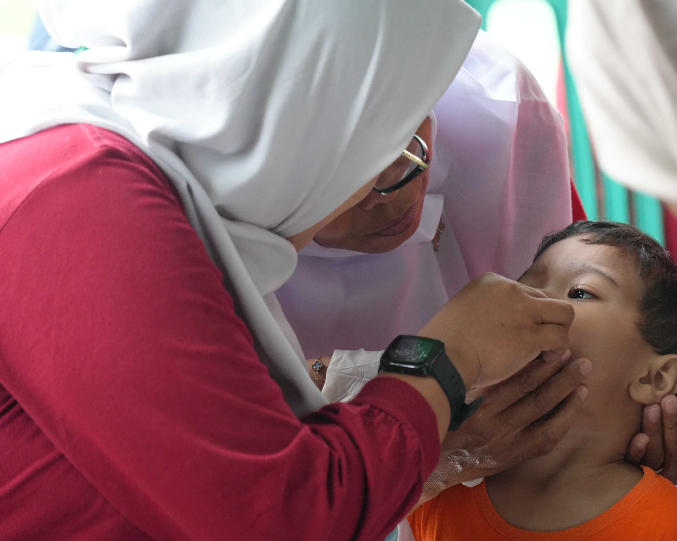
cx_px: 364
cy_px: 271
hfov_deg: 11.1
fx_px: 3498
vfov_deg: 8.9
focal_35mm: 175
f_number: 4
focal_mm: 103
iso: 1600
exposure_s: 1/160
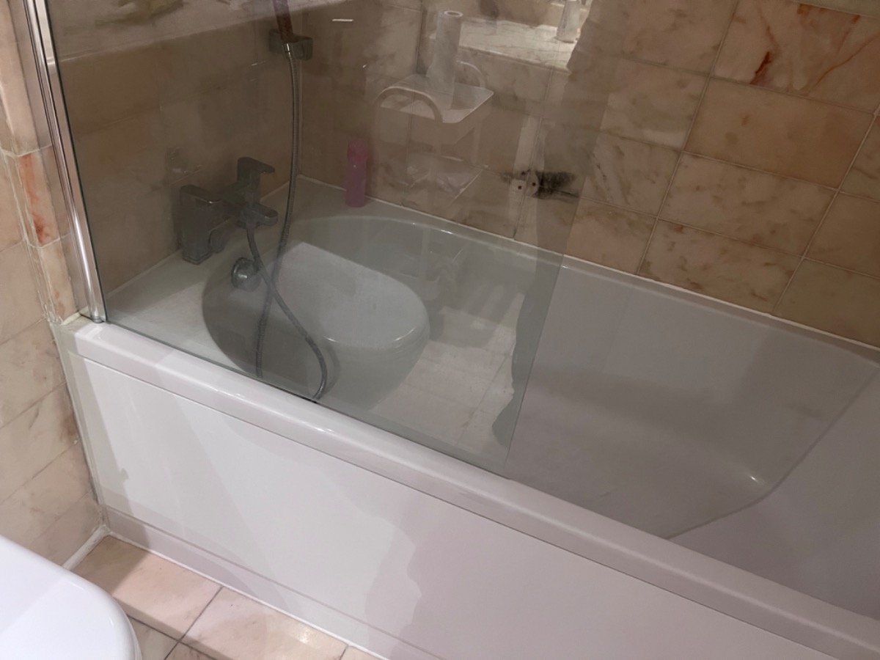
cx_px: 440
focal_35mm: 26
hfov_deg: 67.3
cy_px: 330
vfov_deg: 53.1
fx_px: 661
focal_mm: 5.7
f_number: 1.5
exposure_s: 1/50
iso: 320
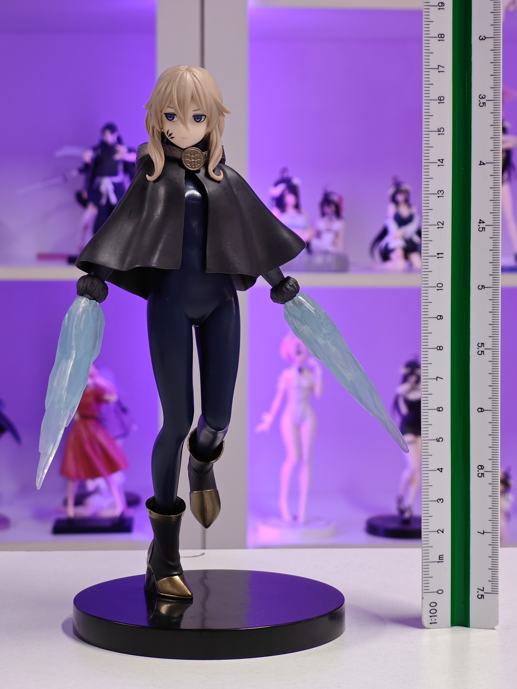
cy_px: 344
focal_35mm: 80
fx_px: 1593
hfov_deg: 18.4
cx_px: 258
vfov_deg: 24.4
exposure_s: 1/18.4
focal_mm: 7.48
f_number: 2.4
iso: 400
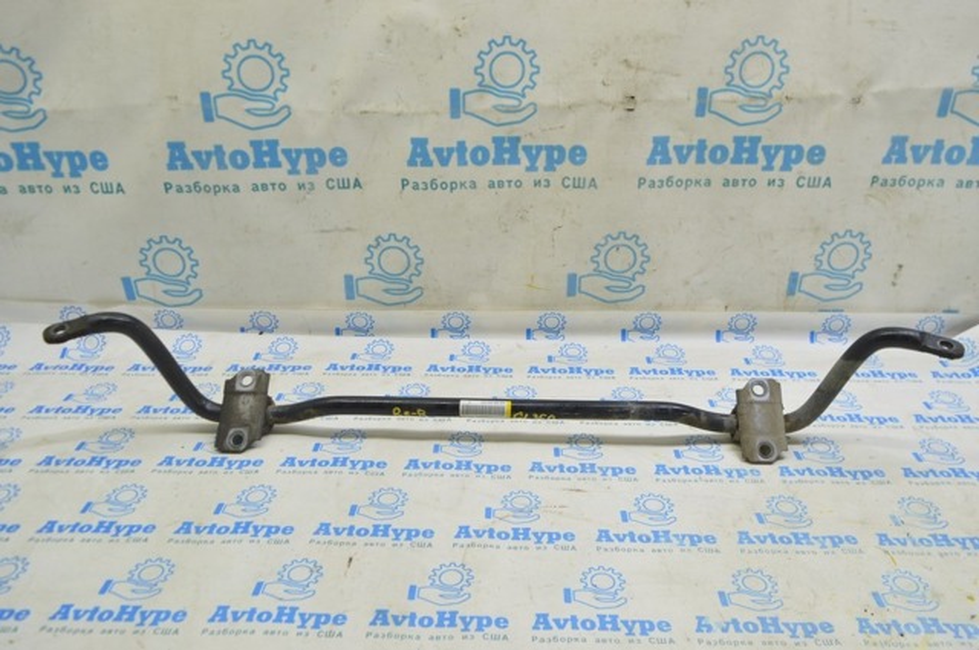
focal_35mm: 30
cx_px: 490
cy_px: 325
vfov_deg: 43.5
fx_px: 815
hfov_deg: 62.0
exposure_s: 1/20
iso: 400
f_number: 5.6
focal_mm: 20
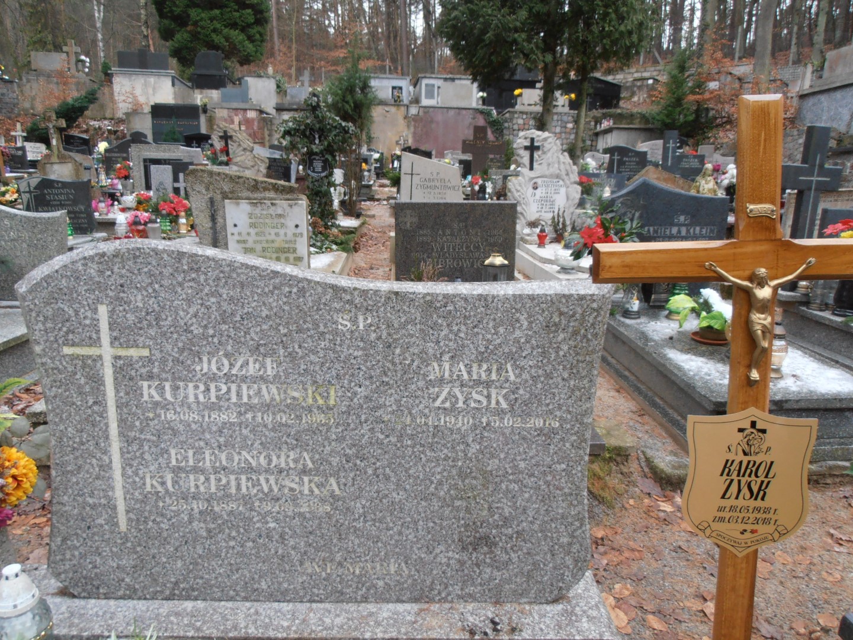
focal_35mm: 24
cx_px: 426
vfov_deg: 56.8
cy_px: 320
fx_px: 591
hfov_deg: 71.6
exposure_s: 1/30
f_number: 3
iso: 125
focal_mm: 4.2
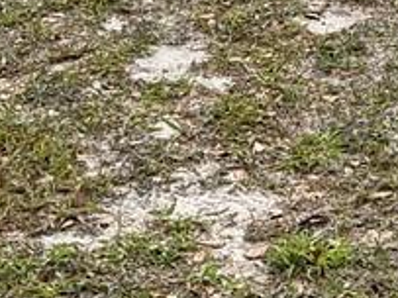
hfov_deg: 10.1
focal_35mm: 189
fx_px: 2172
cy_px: -580
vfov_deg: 7.1
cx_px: 610
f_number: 1.78
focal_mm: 6.76
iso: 100
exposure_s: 1/2907
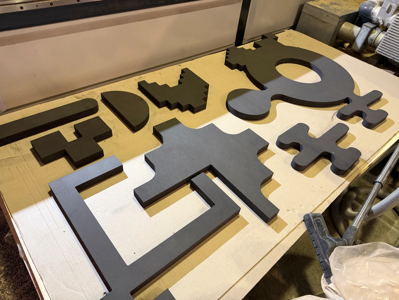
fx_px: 277
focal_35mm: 24
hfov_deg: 71.6
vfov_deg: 56.8
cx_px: 200
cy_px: 150
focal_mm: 6.76
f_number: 1.78
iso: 500
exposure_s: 1/50
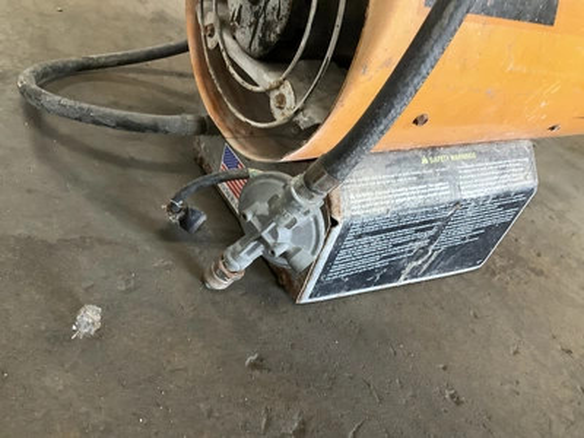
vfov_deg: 48.2
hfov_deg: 61.7
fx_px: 489
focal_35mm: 29
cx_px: 292
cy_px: 219
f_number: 1.8
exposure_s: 1/40
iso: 250
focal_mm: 3
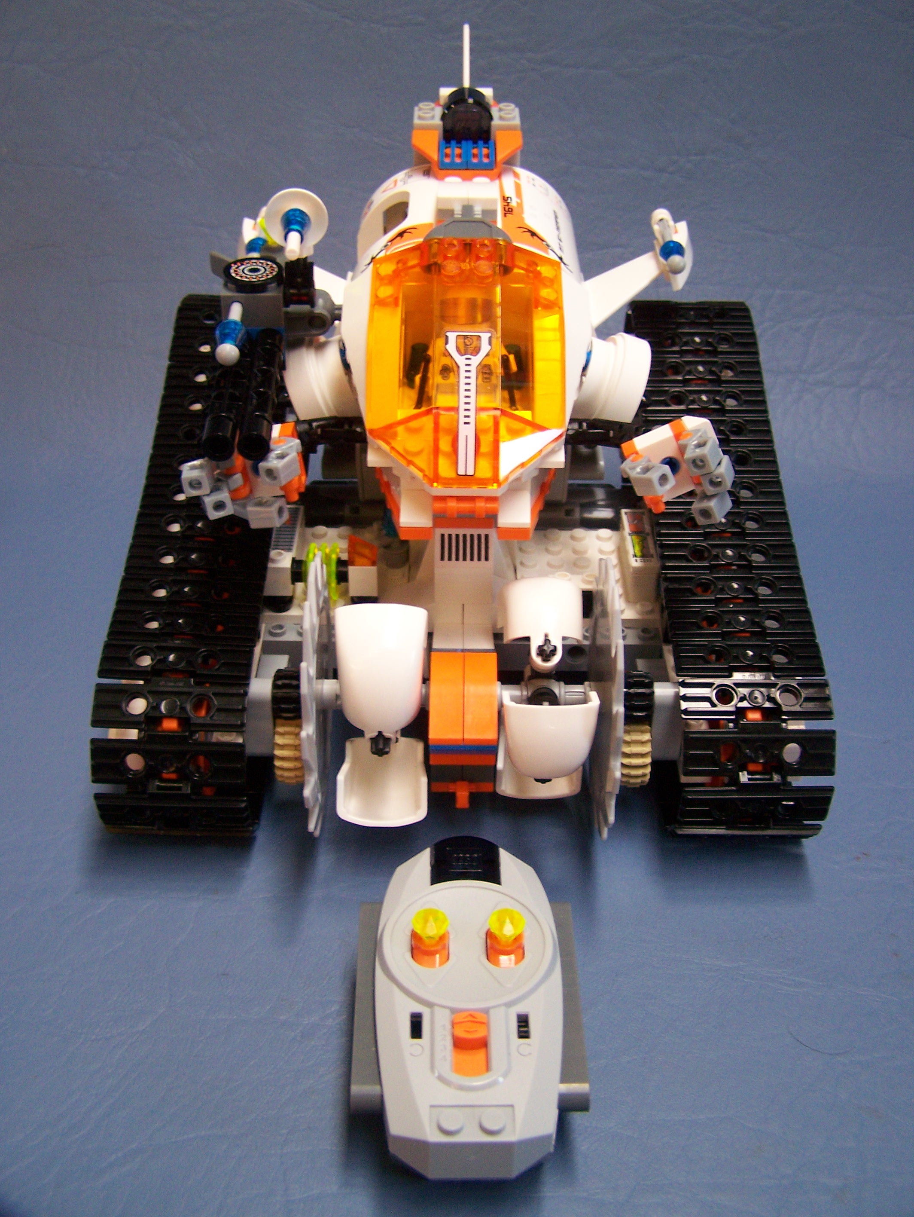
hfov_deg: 37.8
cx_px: 457
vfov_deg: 48.9
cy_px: 608
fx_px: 1336
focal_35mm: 38
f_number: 2.8
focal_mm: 6.3
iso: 160
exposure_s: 1/13
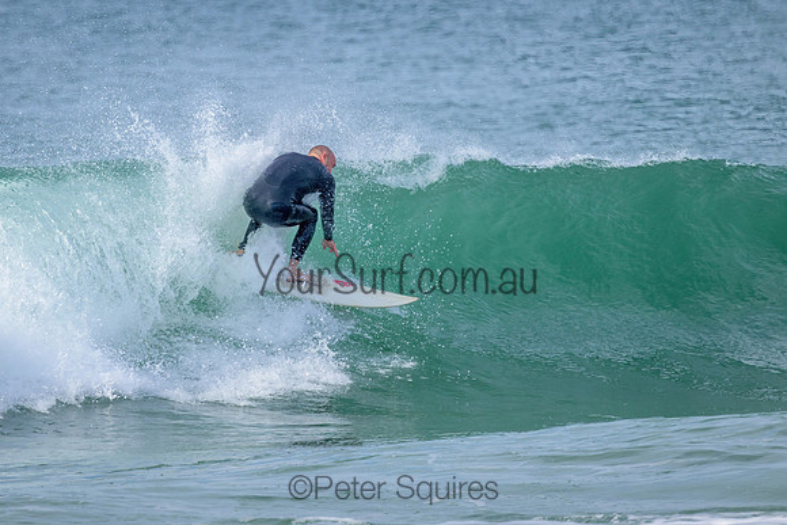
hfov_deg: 2.3
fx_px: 20000
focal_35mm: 915
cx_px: 355
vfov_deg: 1.5
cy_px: 225
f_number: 11
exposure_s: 1/800
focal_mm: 800
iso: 720
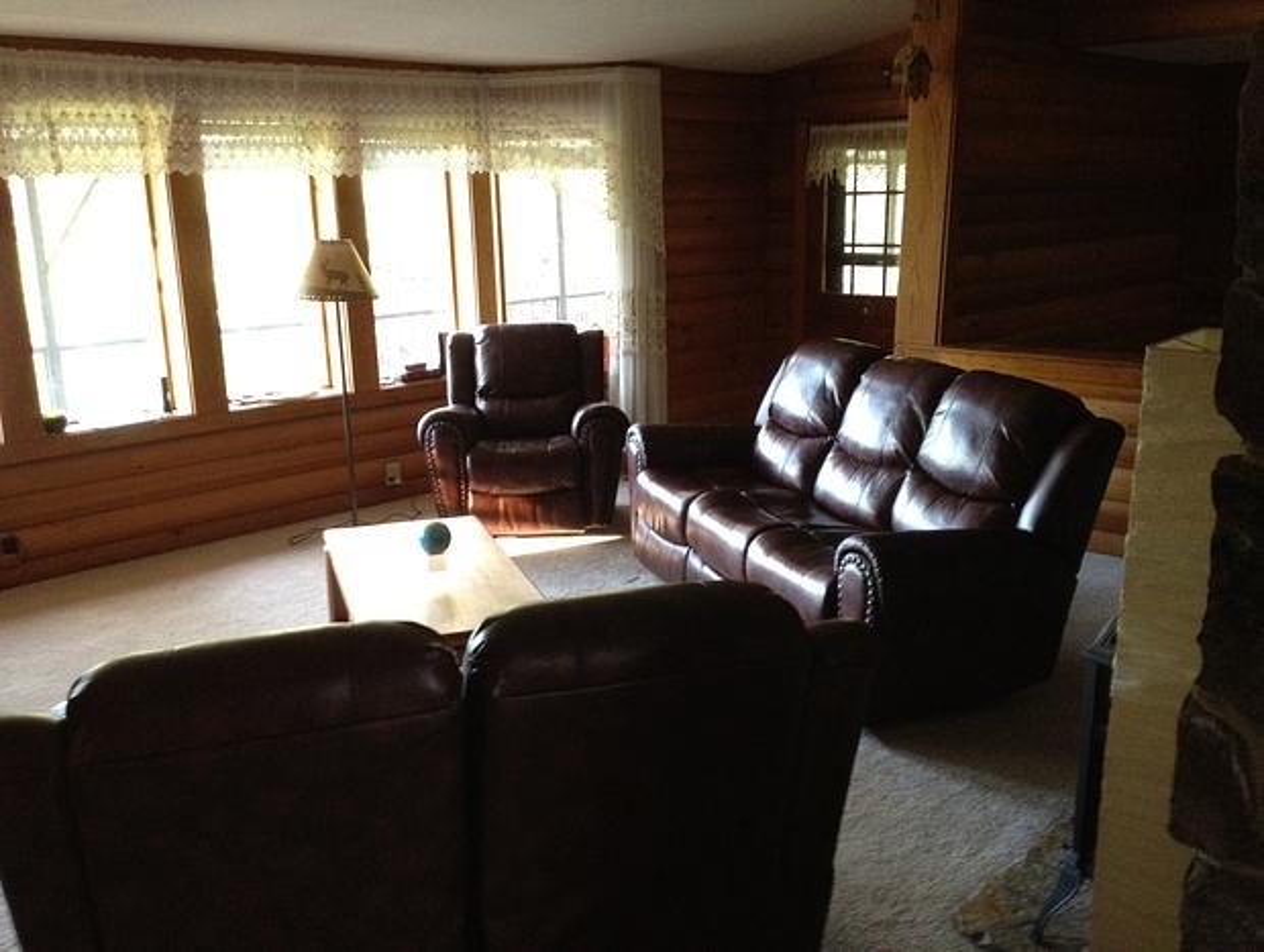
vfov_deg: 40.8
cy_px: 476
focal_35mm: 35
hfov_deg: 52.6
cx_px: 632
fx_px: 1280
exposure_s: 1/20
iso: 320
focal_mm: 4.28
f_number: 2.4
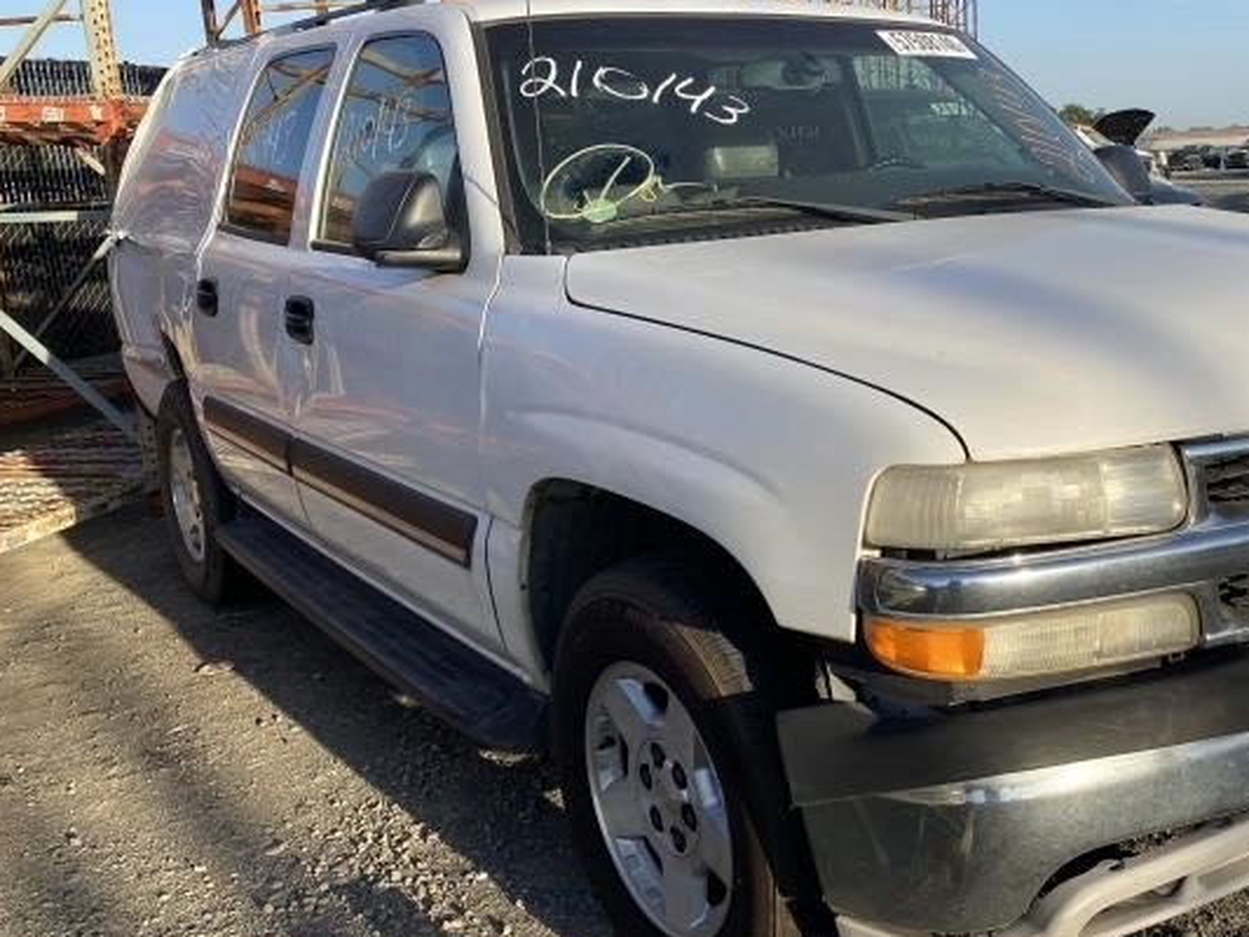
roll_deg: +2.8
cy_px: 436
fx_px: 1407
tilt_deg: -10.8
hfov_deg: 46.6
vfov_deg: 36.8
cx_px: 890
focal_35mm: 39
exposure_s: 1/1808
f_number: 1.8
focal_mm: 4.25
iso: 32
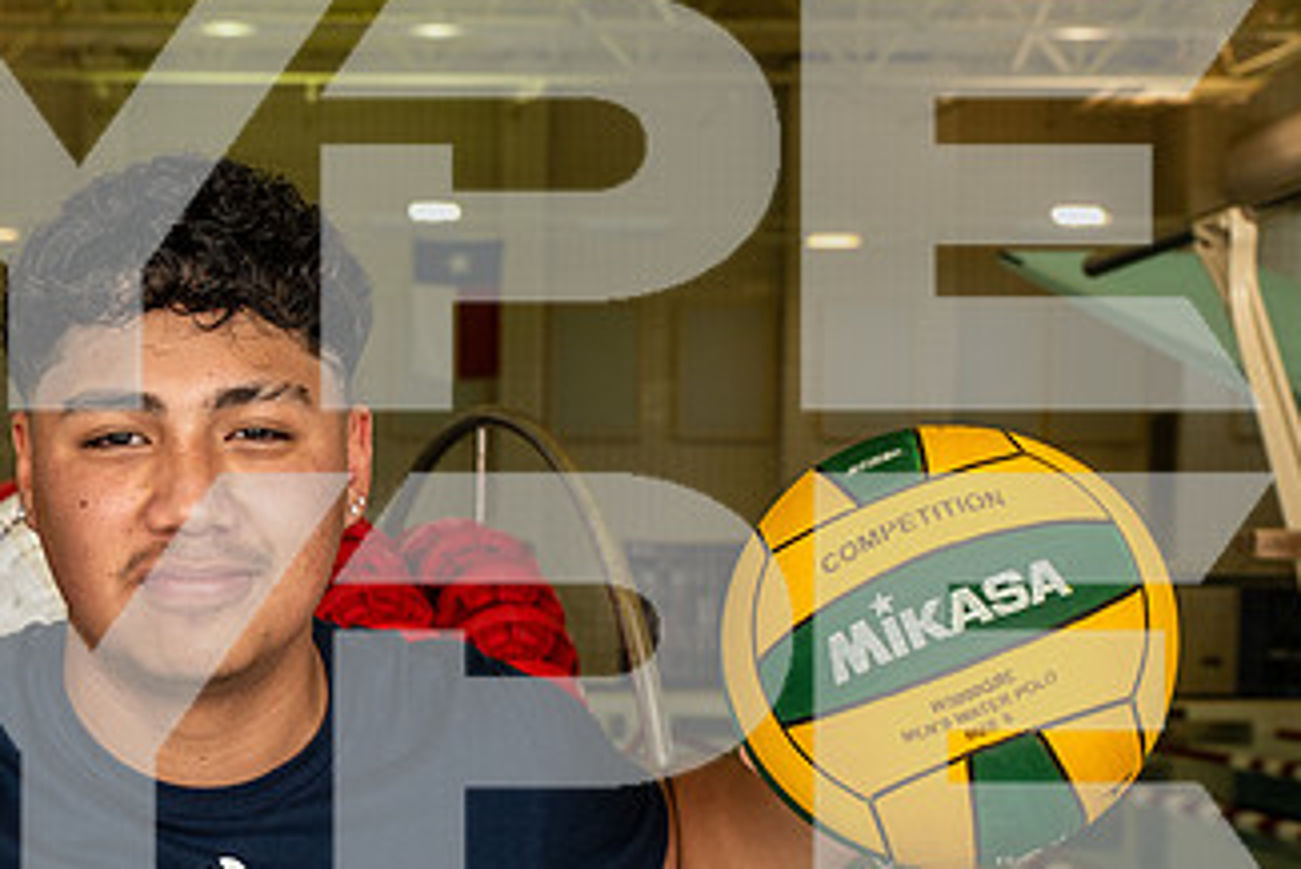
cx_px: 256
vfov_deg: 18.1
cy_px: 687
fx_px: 2711
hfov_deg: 26.5
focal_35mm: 75
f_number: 7.1
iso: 500
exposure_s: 1/250
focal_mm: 42
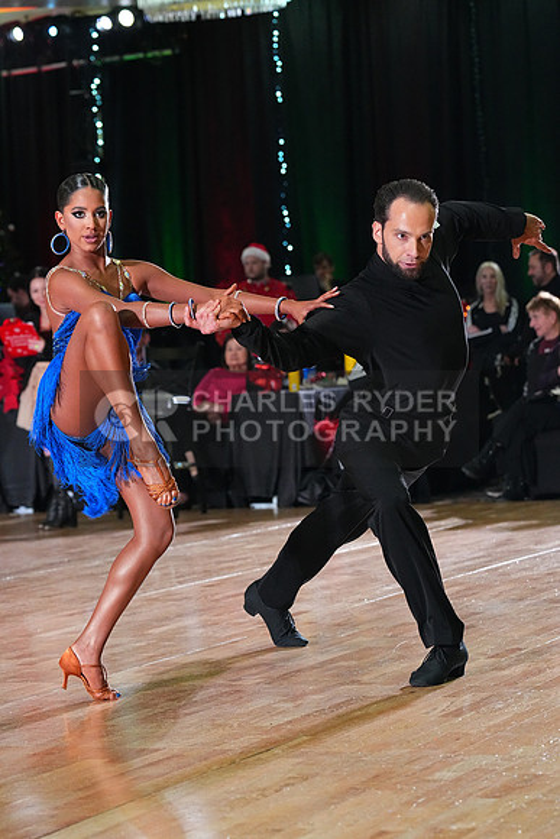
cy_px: 420
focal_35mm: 100
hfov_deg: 13.7
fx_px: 2332
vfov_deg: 20.4
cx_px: 280
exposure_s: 1/400
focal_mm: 100
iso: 8000
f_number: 5
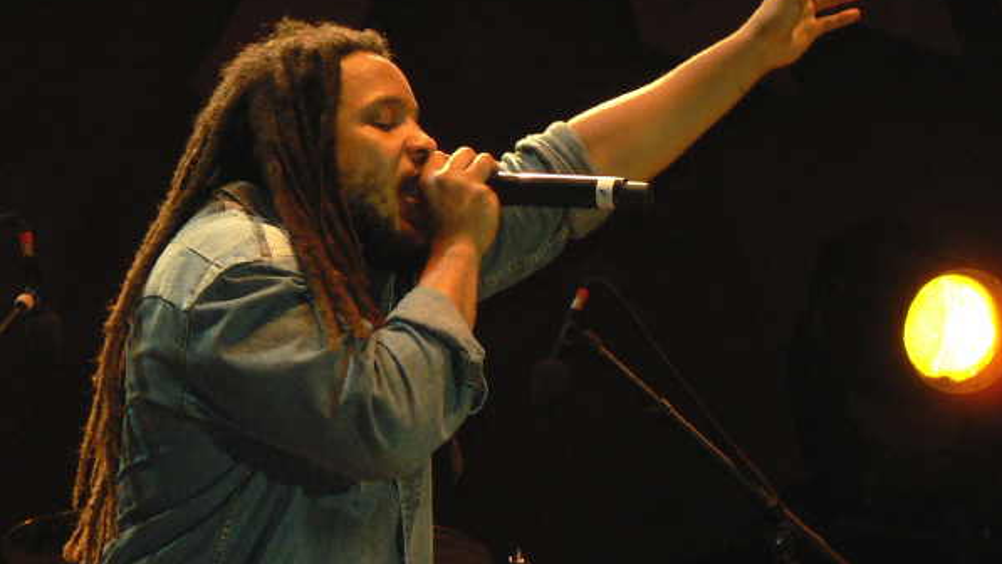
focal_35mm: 183
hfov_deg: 11.8
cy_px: 258
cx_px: 502
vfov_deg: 6.6
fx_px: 4863
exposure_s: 1/60
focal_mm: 28.6
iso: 200
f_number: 3.3
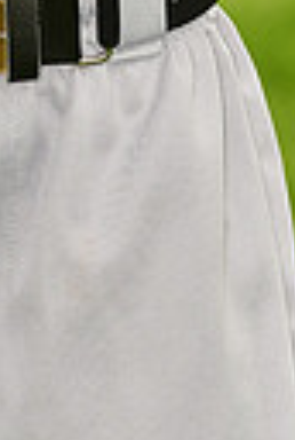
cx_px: -81
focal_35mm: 1018
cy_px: -461
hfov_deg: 1.4
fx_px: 12445
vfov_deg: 2.0
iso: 200
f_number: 5
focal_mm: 150
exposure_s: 1/500
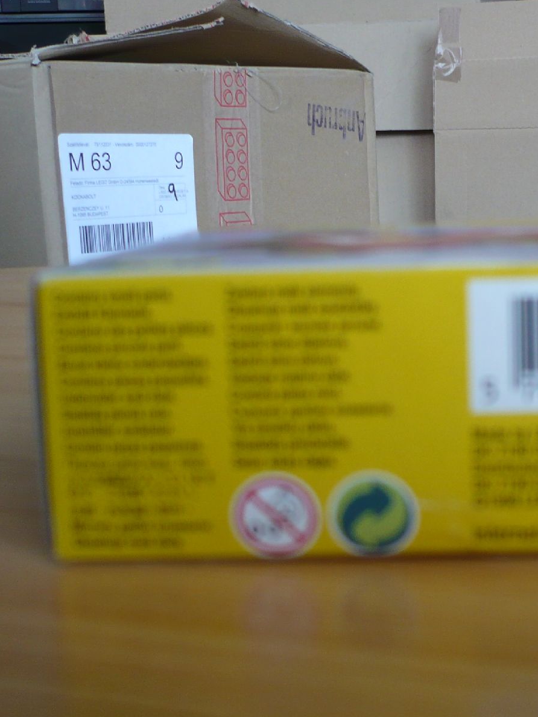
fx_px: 1202
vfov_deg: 33.2
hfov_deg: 24.9
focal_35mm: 58
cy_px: 405
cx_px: 410
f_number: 2.8
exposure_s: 1/30
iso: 100
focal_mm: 5.8
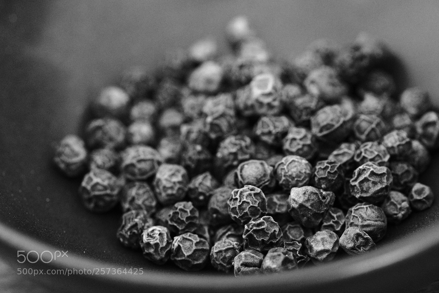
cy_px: 146
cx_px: 220
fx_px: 1463
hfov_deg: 17.1
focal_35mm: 120
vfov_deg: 11.4
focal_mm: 80
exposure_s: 1/30
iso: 6400
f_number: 8
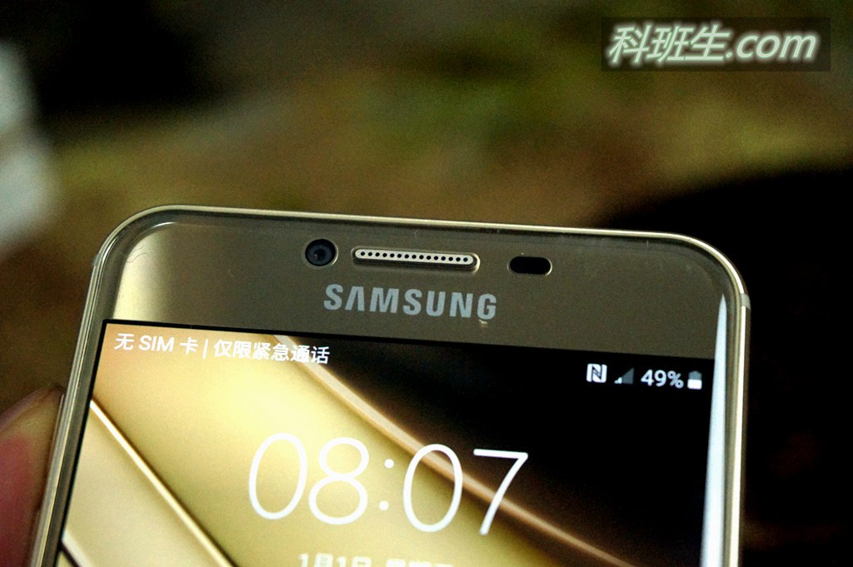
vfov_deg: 19.3
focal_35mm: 70
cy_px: 284
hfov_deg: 28.7
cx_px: 426
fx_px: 1669
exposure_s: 1/320
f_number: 5.6
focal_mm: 47
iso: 3200
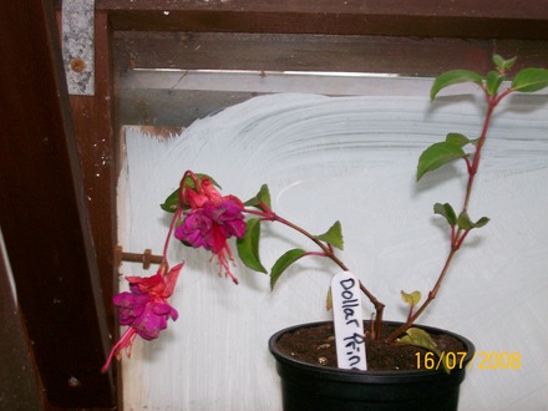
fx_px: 887
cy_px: 206
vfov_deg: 26.1
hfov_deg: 34.3
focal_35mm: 56
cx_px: 274
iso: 80
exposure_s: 1/83.6
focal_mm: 9.4
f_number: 3.4
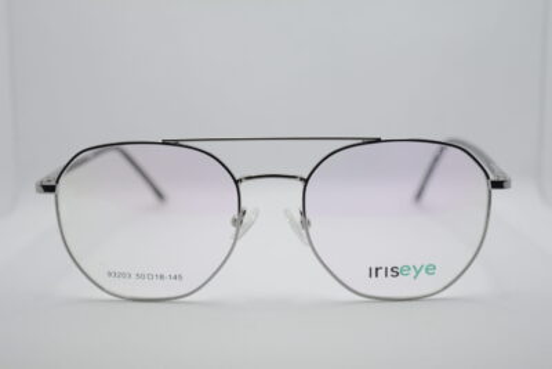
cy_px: 184
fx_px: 966
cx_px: 276
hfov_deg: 31.9
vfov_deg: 21.6
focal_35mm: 63
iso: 280
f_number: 5.6
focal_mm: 42
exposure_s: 1/125
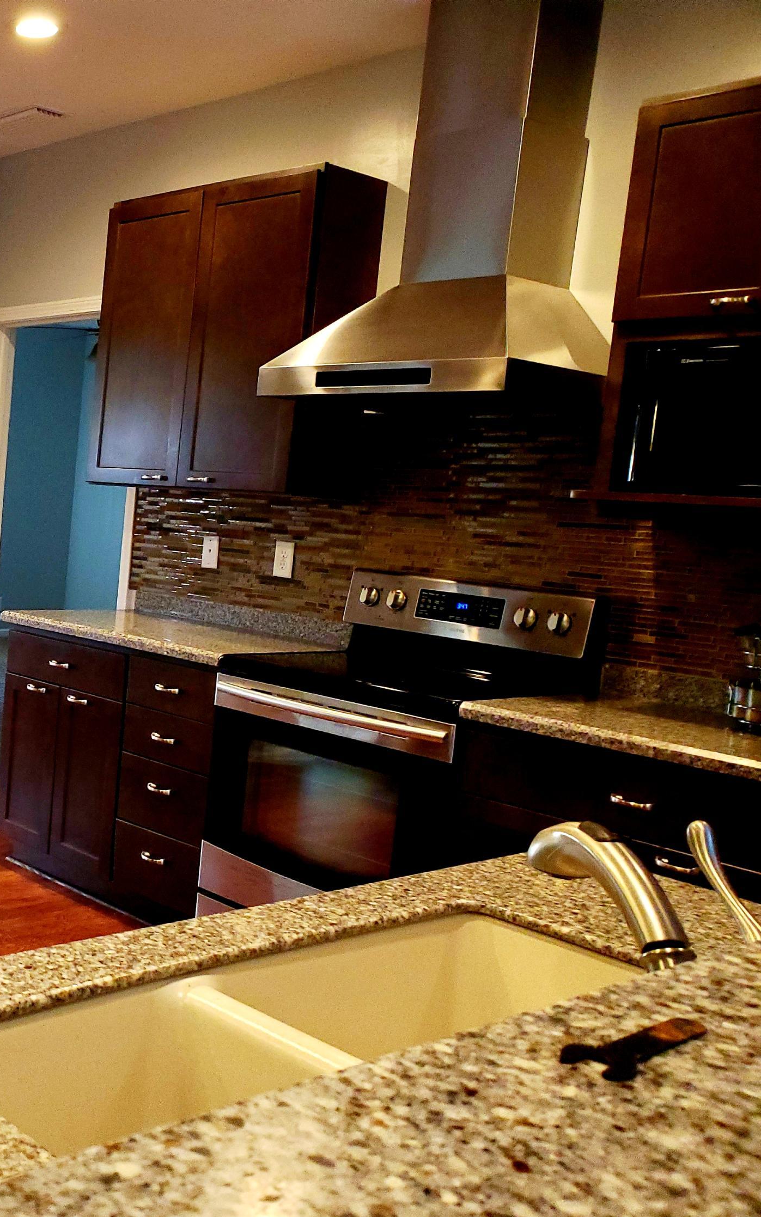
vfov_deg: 52.7
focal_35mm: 37
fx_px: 1228
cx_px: -51
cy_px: 611
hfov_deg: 31.1
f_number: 2.4
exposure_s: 1/59
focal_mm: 4.3
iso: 250
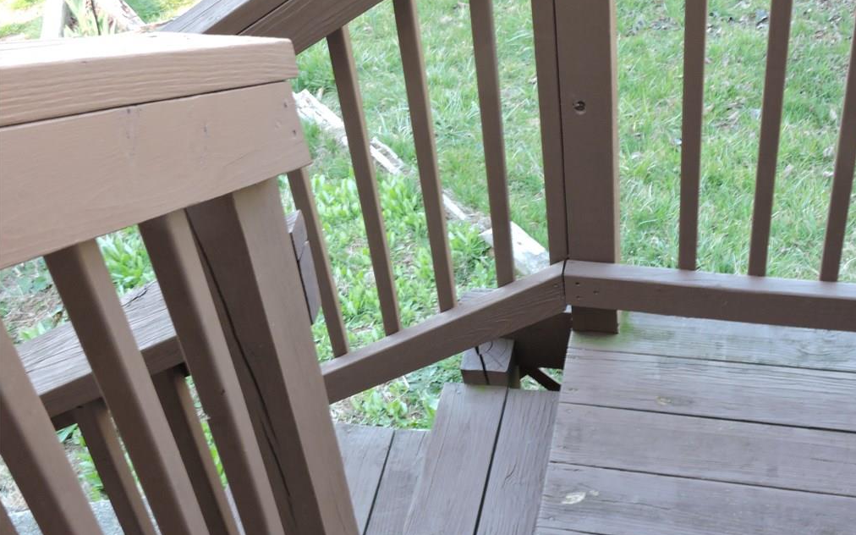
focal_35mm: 59
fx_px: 1376
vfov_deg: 22.0
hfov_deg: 34.6
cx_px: 431
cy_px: 301
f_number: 5.6
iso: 400
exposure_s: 1/40
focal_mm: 9.9
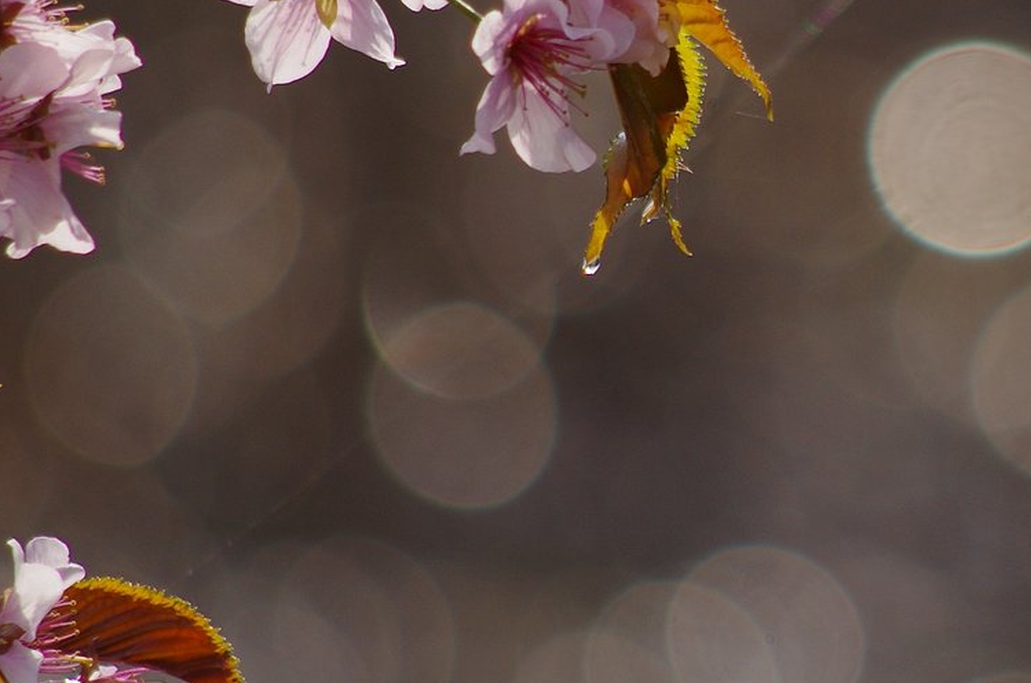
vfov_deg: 1.1
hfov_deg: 1.7
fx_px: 35179
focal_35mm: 1231
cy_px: 215
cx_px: 950
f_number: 5.8
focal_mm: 300
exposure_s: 1/200
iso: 200
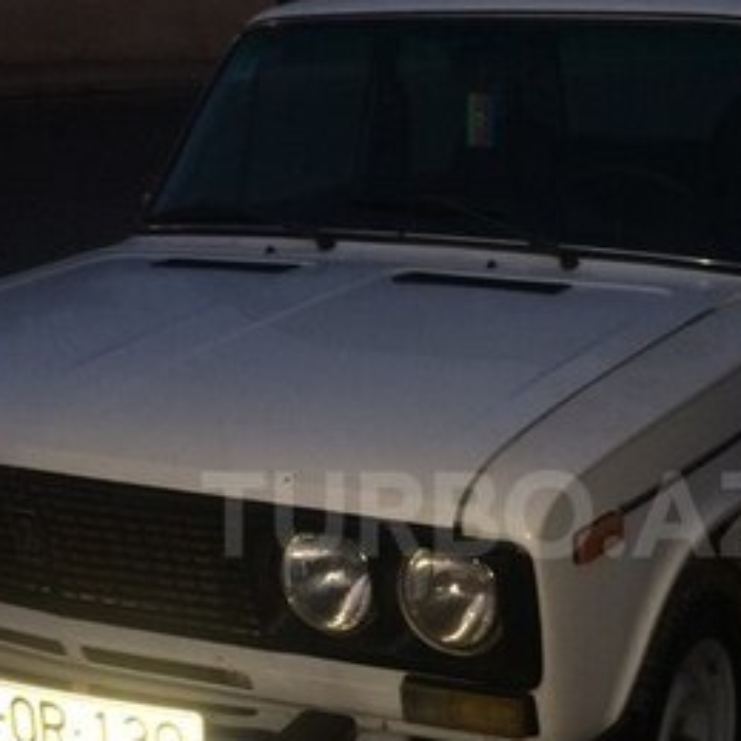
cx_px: 493
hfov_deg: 26.3
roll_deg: +0.9
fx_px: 1574
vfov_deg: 26.3
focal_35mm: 65
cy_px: 514
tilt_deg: -17.8
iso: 80
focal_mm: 4.15
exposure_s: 1/25
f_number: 2.2
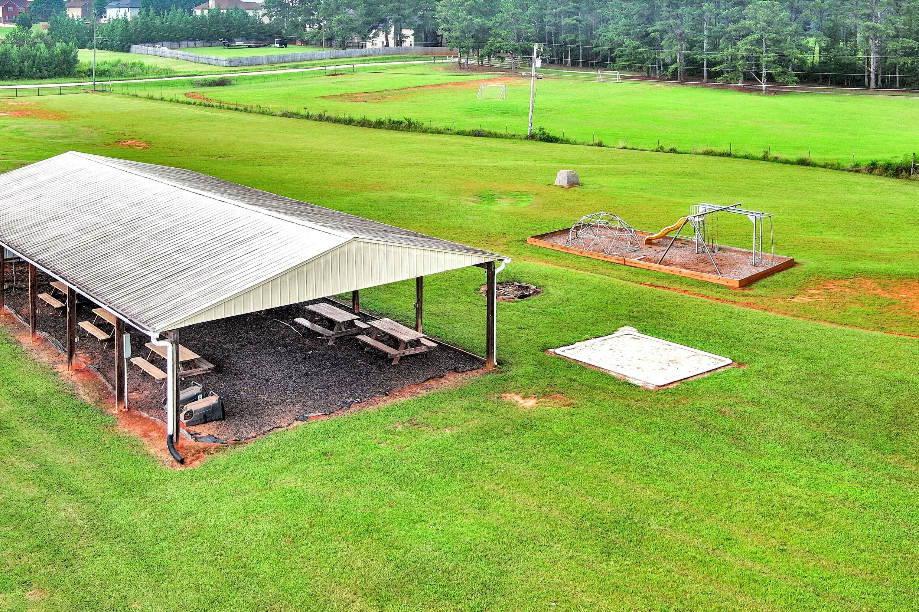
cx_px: 351
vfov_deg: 36.8
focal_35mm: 36
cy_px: 269
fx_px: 919
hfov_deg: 52.6
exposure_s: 1/98.5
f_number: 2.8
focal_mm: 10.57
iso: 100
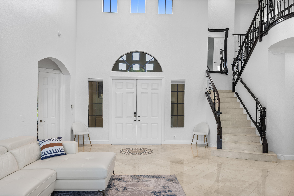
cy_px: 98
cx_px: 147
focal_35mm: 24
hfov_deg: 73.8
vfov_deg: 53.1
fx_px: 196
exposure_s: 1/13
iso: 500
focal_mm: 24
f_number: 7.1
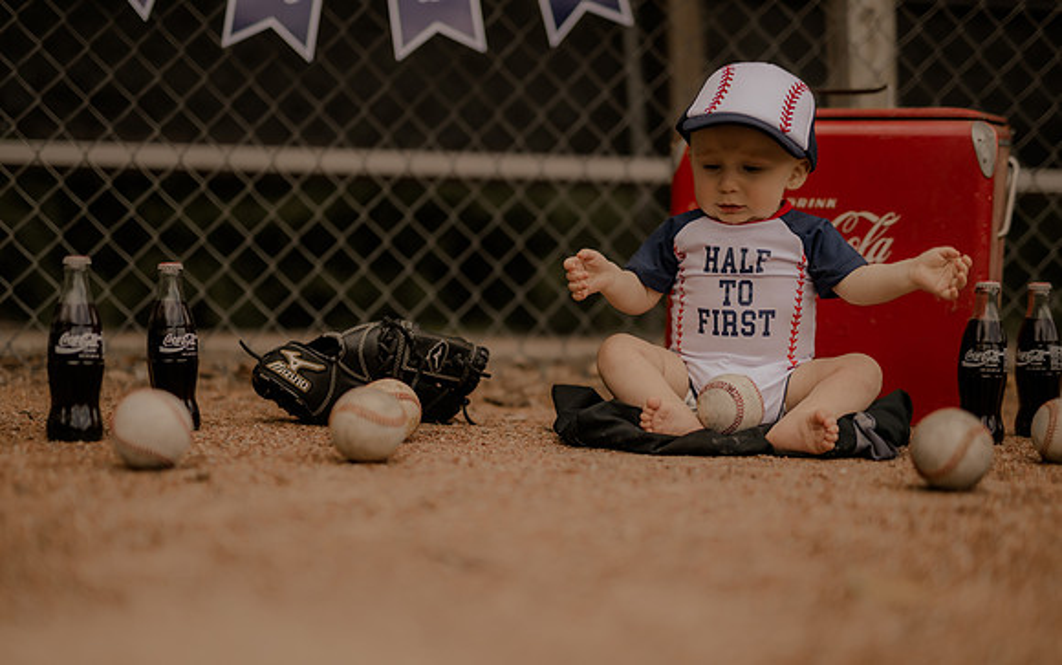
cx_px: 514
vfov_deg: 24.3
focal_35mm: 53
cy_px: 359
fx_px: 1546
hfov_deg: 37.9
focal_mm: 50
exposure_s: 1/6400
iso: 160
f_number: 3.2
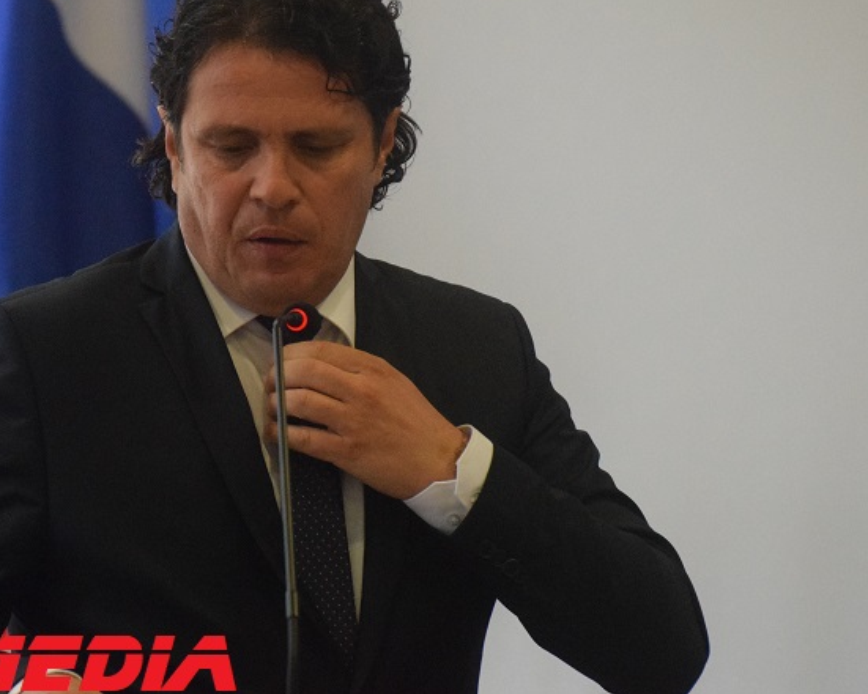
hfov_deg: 4.9
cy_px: 289
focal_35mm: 399
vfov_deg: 3.9
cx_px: 252
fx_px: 10244
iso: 6400
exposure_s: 1/500
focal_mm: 195
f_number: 5.3
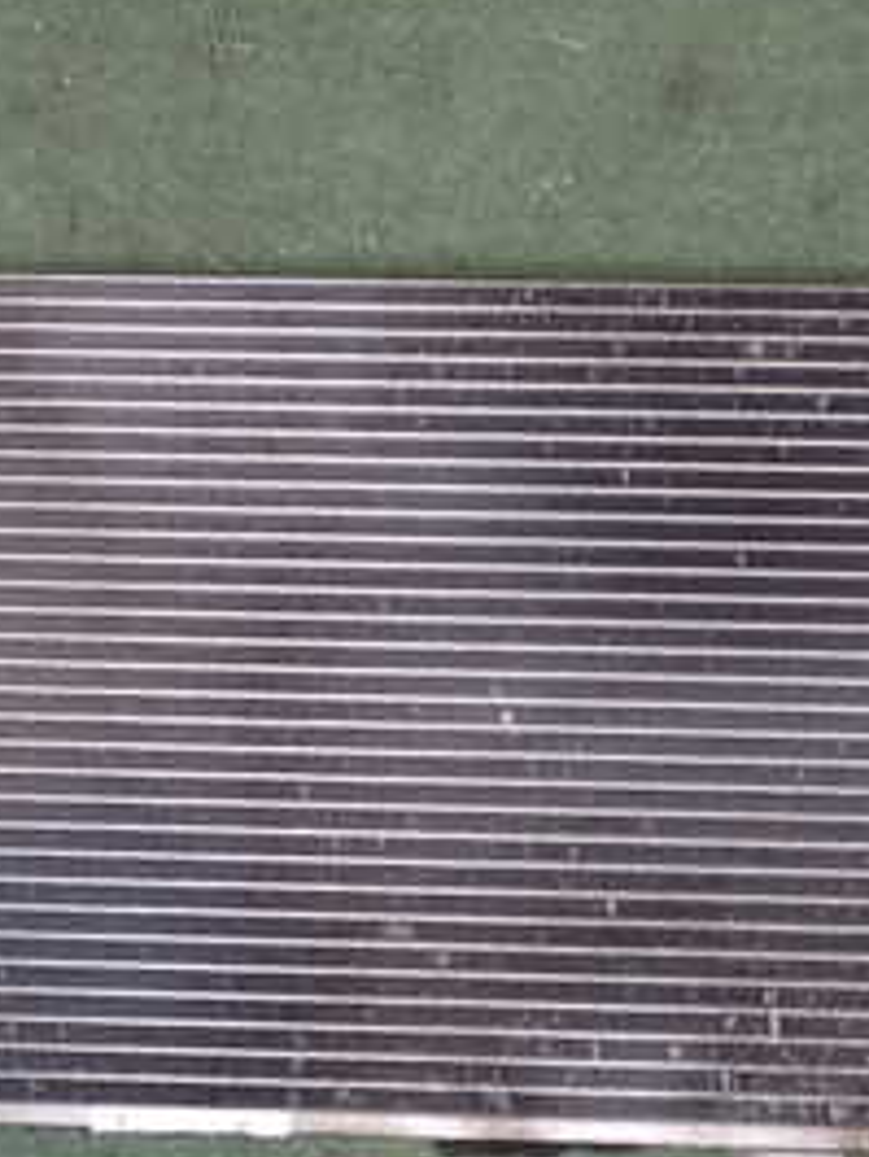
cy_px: 642
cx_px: 227
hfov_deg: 21.5
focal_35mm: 68
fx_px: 2274
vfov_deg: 28.5
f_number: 2.3
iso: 200
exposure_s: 1/60
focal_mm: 5.4
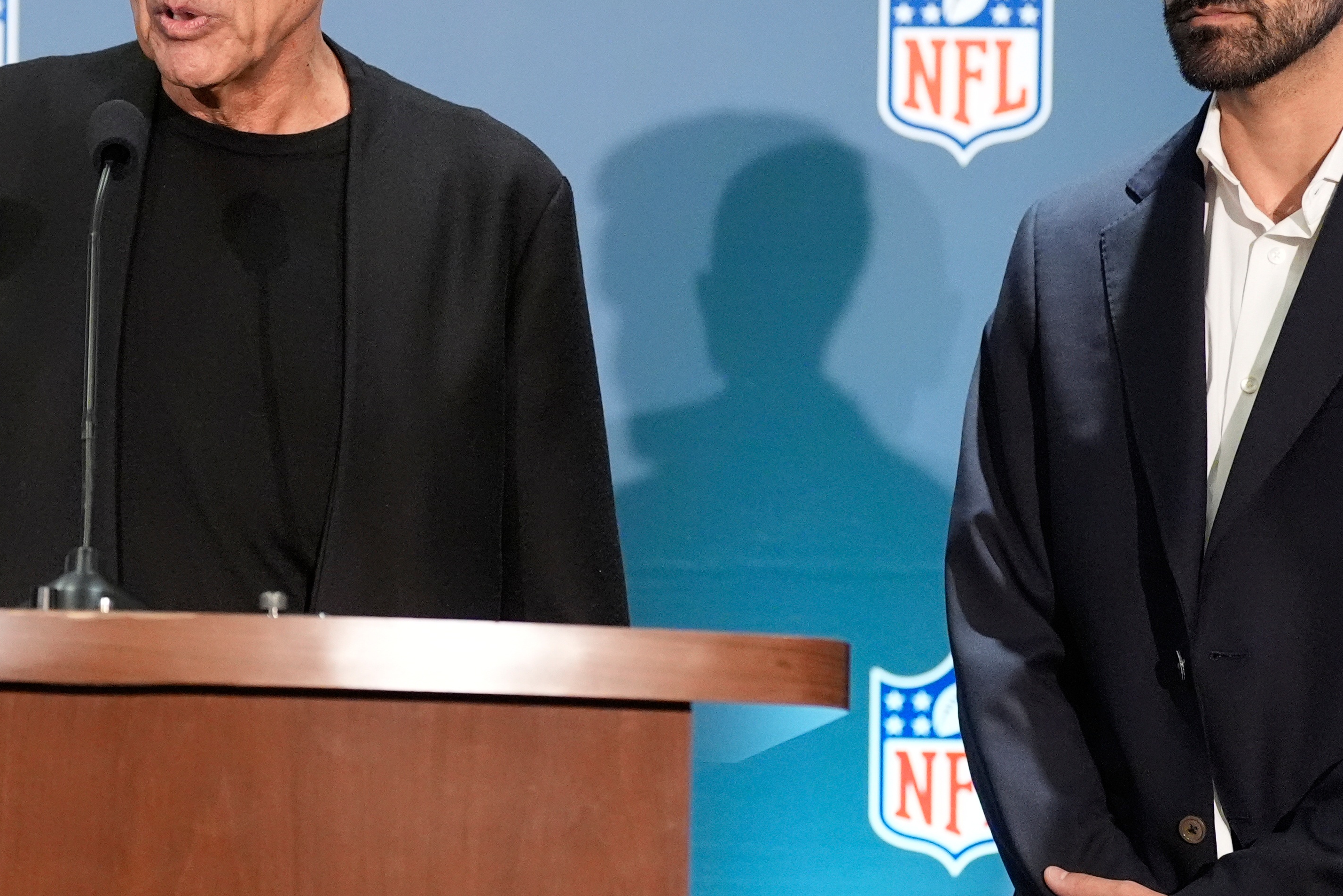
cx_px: 238
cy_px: 494
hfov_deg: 13.9
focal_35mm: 147
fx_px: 5484
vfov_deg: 9.3
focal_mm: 70
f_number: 2.8
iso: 6400
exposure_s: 1/320
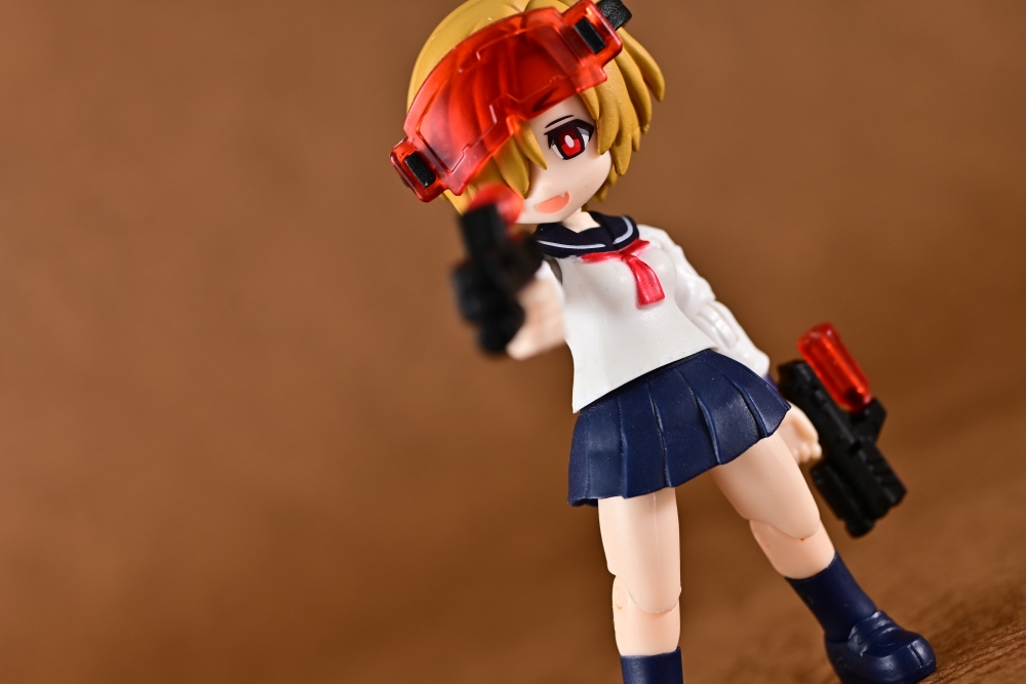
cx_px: 513
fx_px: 1496
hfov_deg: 37.8
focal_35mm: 52
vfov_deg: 25.8
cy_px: 342
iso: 100
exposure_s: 1/1.3
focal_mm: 35
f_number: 5.6
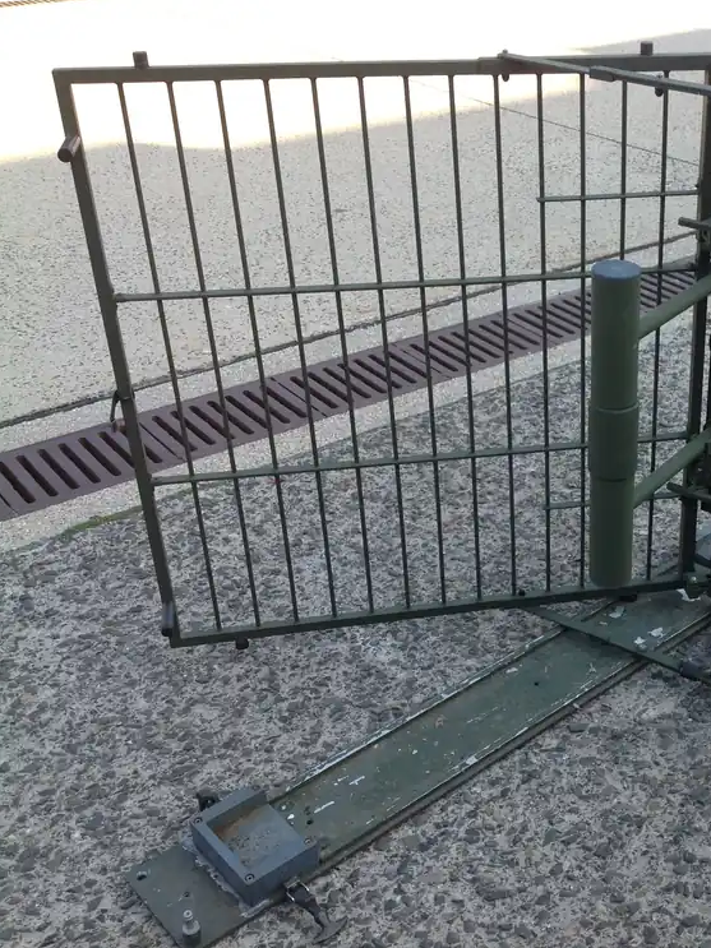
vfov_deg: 40.4
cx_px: 622
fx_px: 1288
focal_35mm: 47
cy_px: 475
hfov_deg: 29.7
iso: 50
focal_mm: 4.28
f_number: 2.4
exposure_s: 1/282
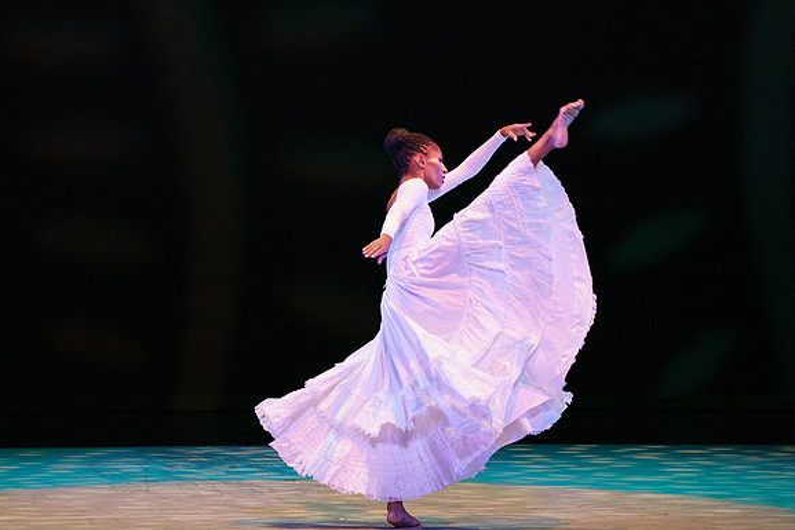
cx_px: 377
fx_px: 8813
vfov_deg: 3.4
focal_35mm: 399
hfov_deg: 5.2
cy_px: 279
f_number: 6.3
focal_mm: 376
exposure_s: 1/400
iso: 5000
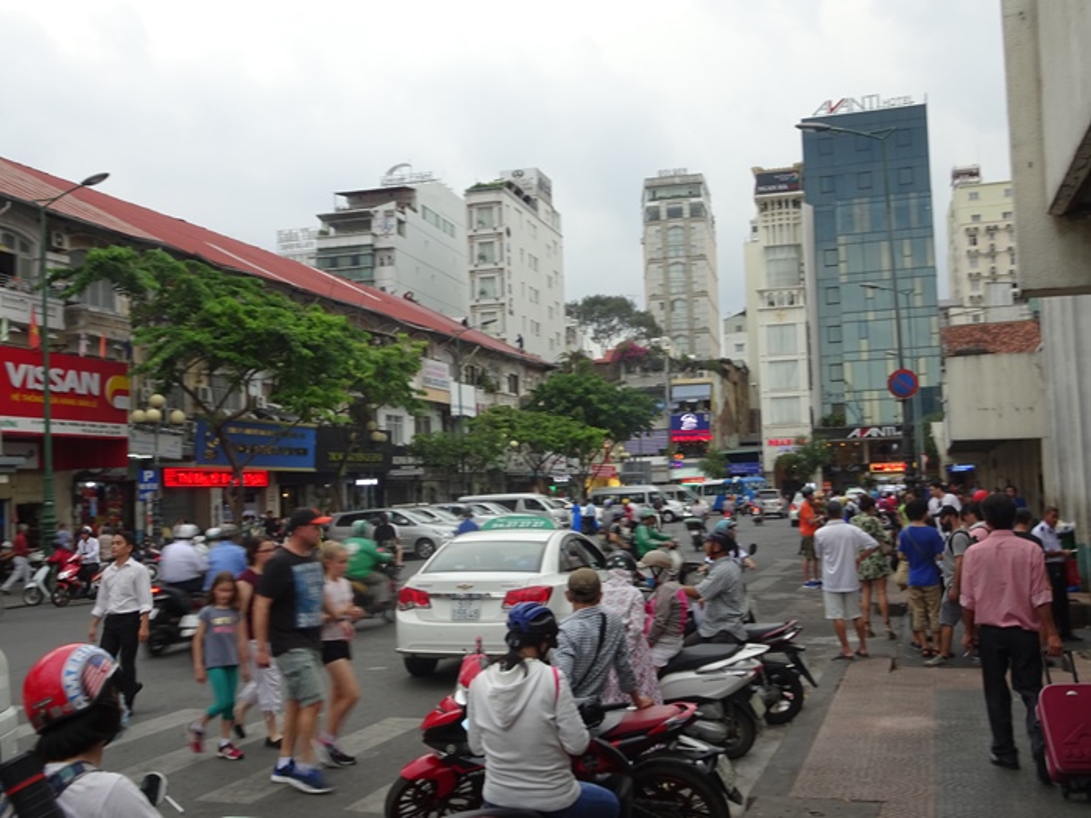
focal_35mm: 36
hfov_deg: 51.4
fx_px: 1135
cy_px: 409
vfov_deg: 39.7
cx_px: 546
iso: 80
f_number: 4
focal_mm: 6.17
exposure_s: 1/40
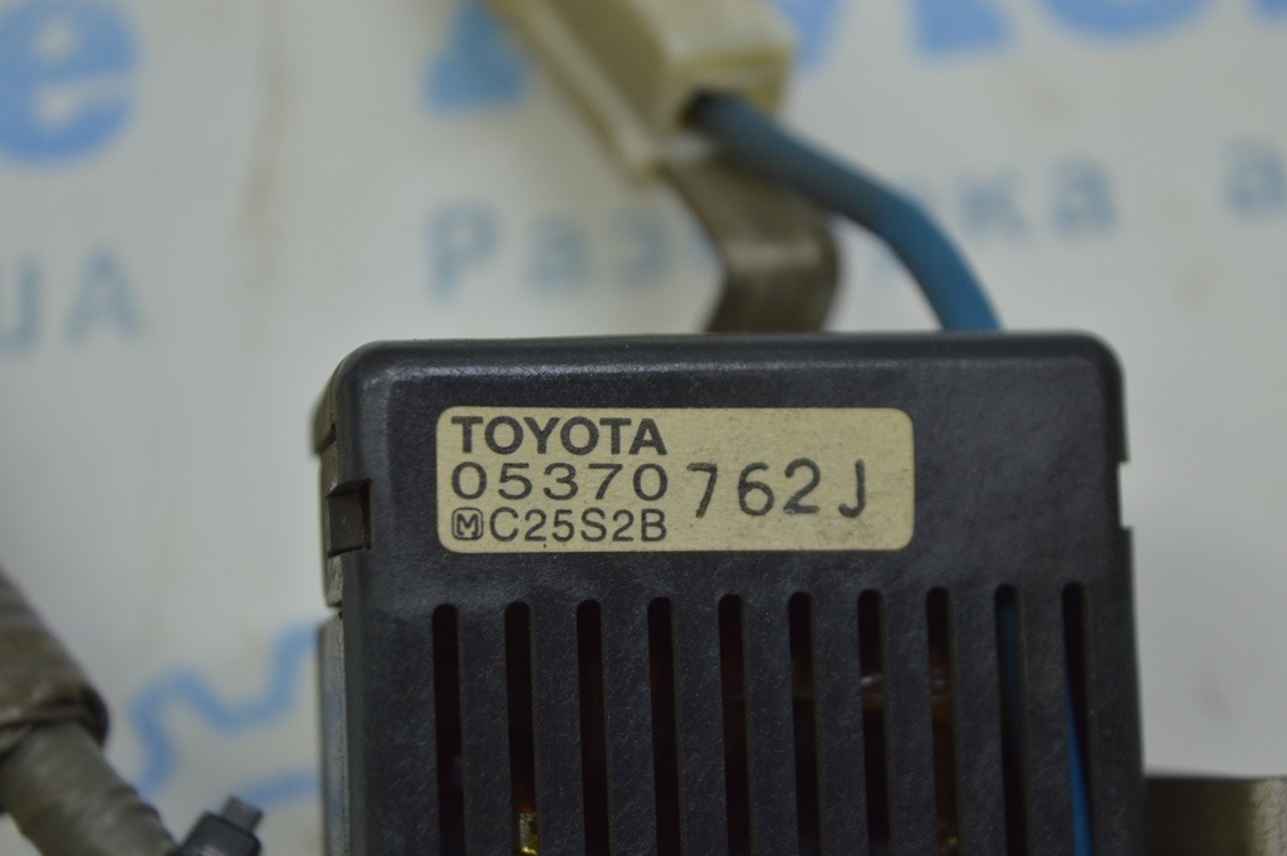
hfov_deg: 24.6
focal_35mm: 82
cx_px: 644
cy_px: 428
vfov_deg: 16.5
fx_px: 2947
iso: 400
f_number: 5.6
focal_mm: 55
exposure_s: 1/60
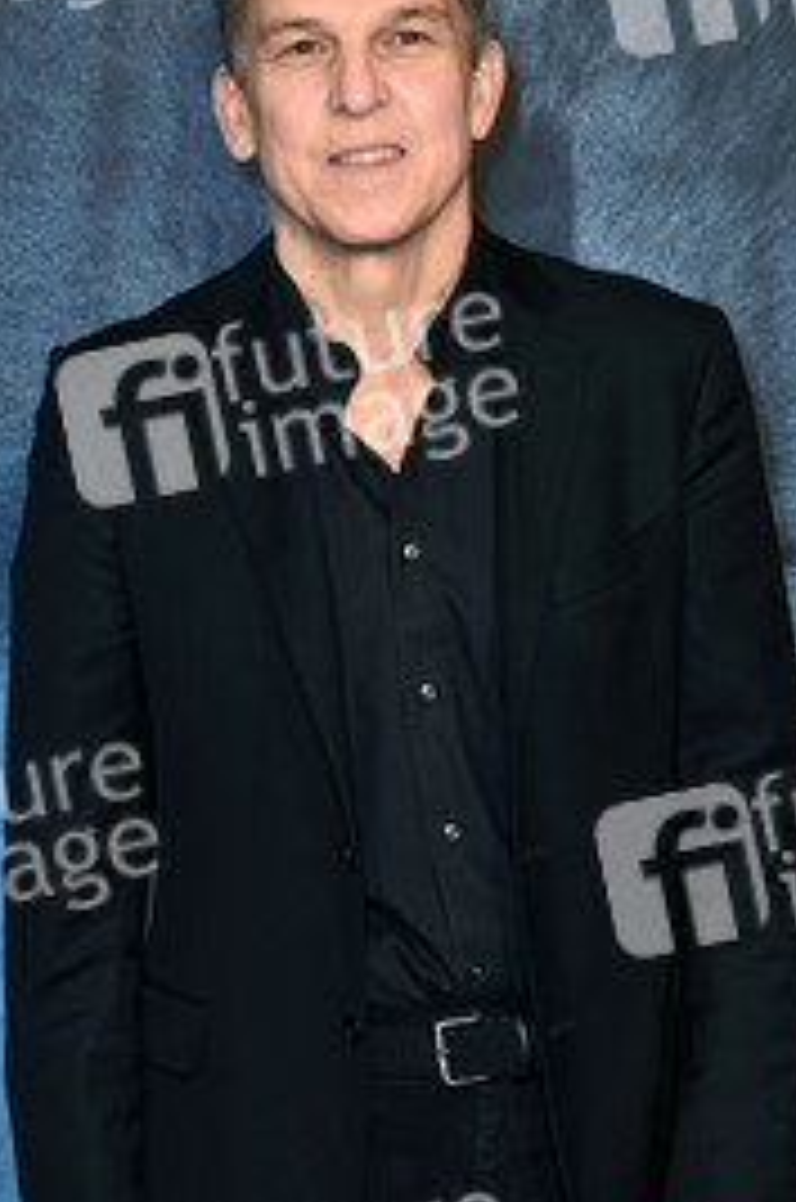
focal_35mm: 150
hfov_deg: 9.1
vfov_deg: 13.7
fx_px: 4994
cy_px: 626
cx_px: 418
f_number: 6.3
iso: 1600
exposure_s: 1/250
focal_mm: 100
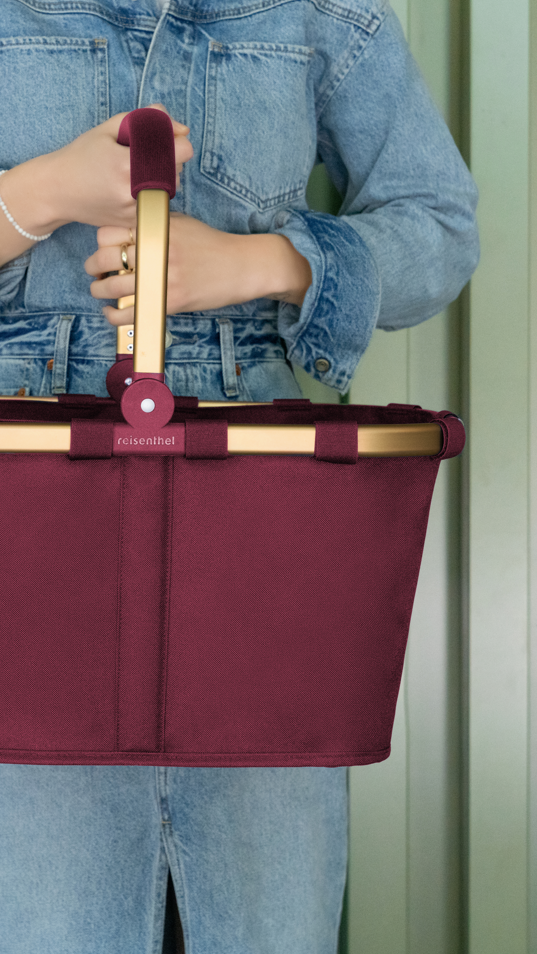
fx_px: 2809
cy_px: 475
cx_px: 125
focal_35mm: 111
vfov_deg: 19.3
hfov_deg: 10.9
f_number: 5
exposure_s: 1/800
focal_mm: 70
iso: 4000
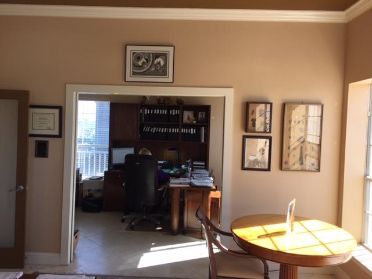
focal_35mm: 29
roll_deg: -3.2
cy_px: 140
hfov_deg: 61.7
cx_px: 186
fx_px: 312
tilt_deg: -2.0
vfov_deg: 48.2
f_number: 2.2
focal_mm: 4.15
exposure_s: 1/138
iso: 32
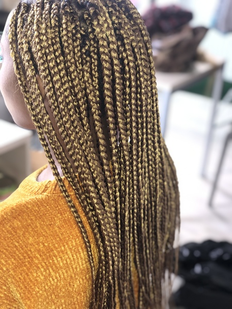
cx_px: 116
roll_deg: -4.6
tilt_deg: -26.4
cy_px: 154
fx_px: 465
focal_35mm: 52
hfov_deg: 28.0
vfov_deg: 36.8
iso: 25
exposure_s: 1/30
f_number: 2.4
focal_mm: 6
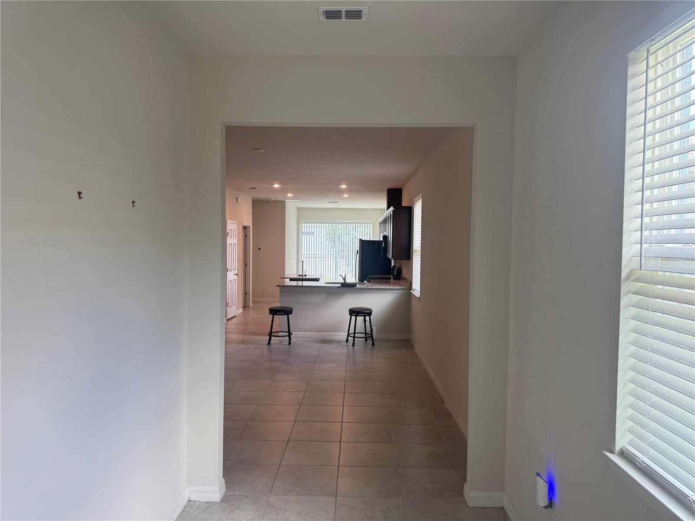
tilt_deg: -2.5
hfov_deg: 71.6
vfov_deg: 56.8
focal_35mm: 24
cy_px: 260
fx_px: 482
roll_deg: -0.3
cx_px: 348
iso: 125
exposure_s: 1/120
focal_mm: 6.76
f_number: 1.78
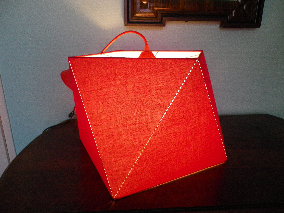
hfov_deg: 63.4
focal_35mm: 28
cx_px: 142
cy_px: 106
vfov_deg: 49.7
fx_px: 230
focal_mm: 4.9
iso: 200
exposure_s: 1/60
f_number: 2.6
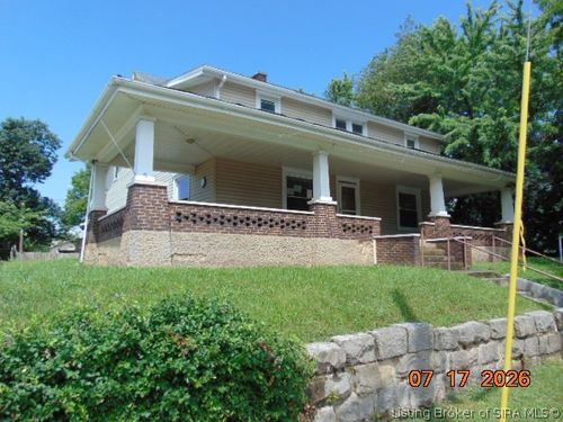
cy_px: 211
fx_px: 407
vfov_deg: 54.9
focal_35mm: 25
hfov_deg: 69.4
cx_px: 282
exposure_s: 1/800
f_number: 3
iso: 80
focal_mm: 4.5
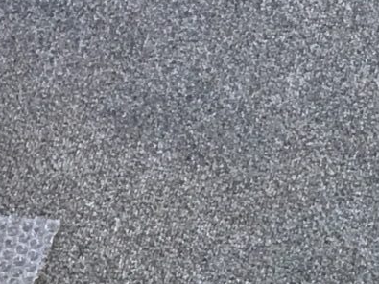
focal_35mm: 188
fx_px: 2058
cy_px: 802
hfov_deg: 9.6
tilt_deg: -64.5
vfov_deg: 7.2
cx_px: 817
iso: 50
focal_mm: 4.15
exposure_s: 1/17
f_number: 2.2
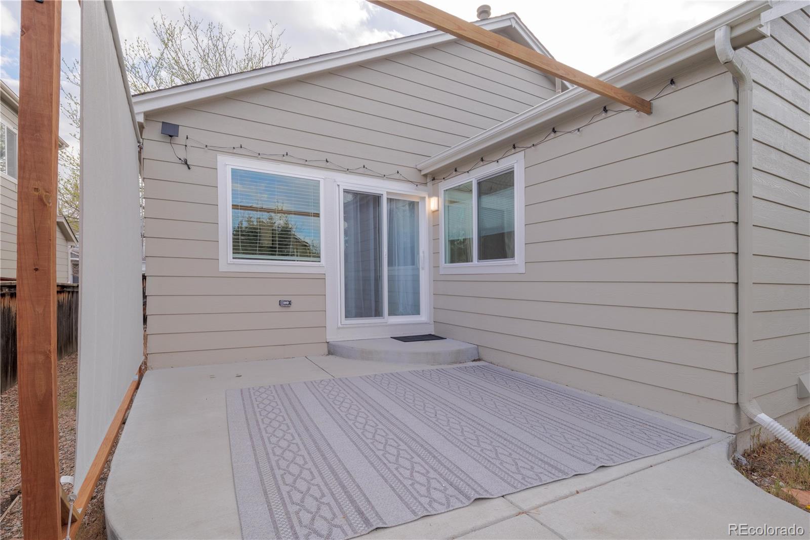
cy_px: 270
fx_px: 360
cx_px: 405
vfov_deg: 73.7
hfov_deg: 96.7
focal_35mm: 16
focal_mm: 16
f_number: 11
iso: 800
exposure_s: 1/160
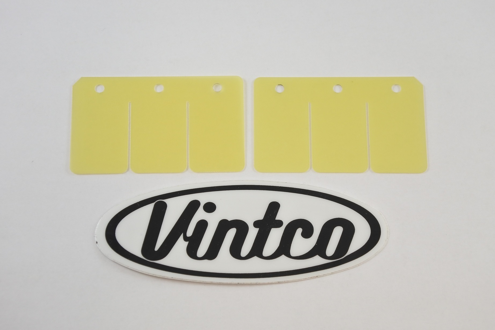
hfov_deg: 34.5
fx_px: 797
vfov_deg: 23.4
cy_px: 165
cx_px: 248
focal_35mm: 58
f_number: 4.8
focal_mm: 21.8
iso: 400
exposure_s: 1/125
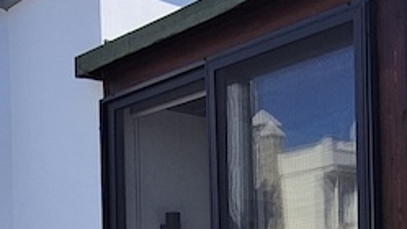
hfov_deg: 28.1
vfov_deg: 15.0
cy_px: 342
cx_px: 147
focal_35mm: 75
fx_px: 809
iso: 50
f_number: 2.2
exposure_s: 1/1916
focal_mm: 2.2
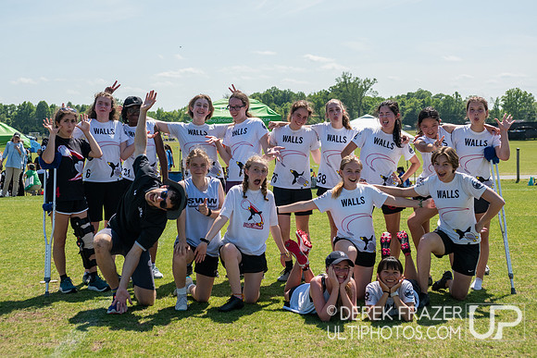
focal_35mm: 68
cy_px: 150
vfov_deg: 20.0
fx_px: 1013
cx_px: 262
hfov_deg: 29.7
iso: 560
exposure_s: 1/2000
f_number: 6.3
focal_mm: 58
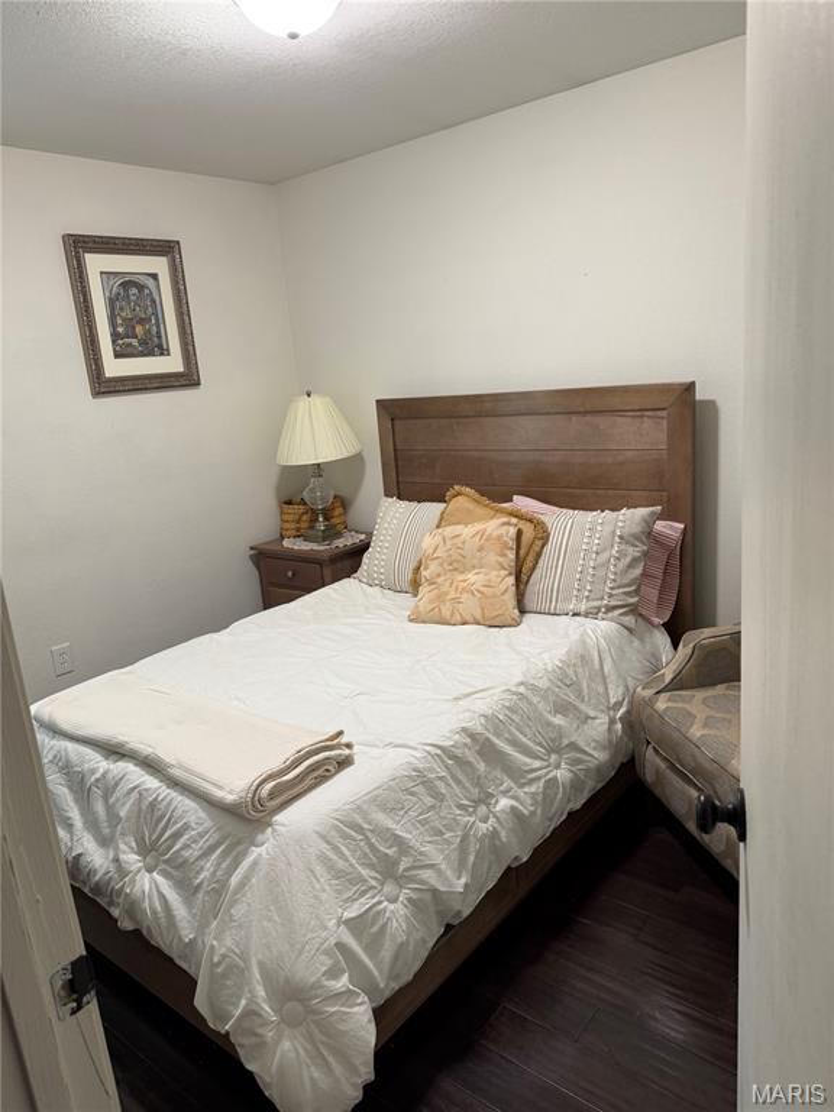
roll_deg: +5.9
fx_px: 771
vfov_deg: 71.6
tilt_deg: -11.4
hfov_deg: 56.8
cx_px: 417
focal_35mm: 24
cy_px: 556
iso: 160
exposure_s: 1/60
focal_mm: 6.76
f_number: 1.78
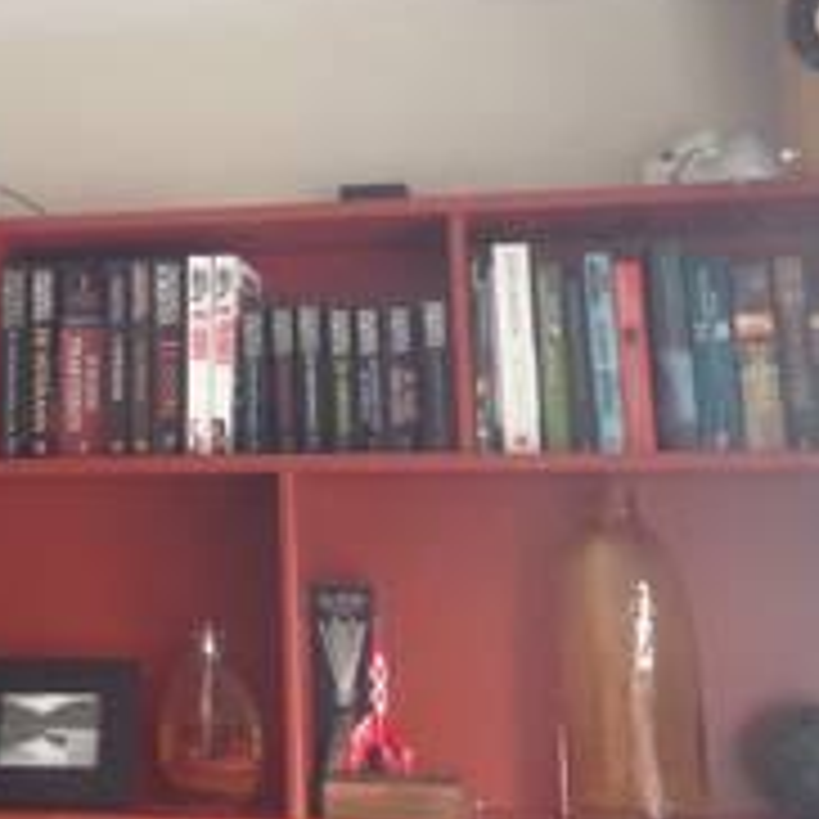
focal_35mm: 68
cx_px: 117
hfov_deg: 24.8
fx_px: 1820
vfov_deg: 25.1
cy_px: 212
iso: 200
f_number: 2.4
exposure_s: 1/20
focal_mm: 4.28
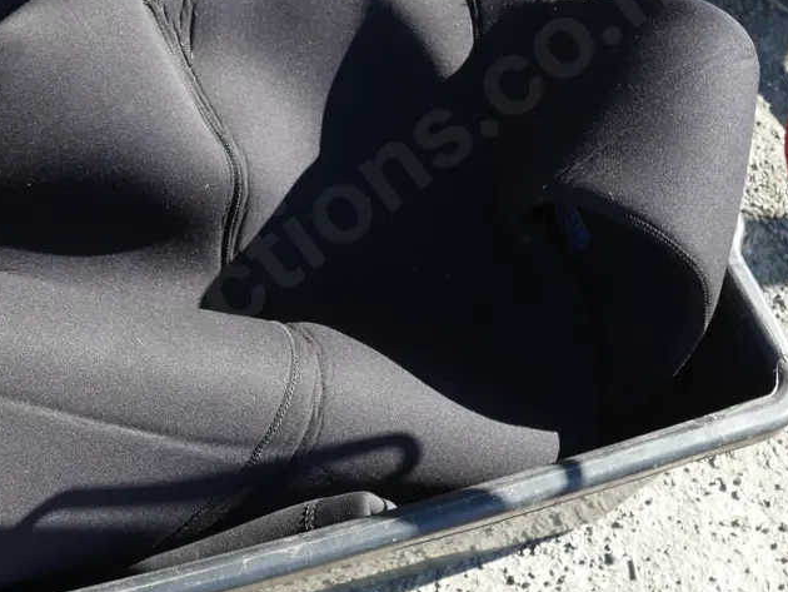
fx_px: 1184
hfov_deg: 35.9
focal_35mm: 52
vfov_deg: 28.0
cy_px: 325
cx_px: 193
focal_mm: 16
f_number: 5
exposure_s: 1/200
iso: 200
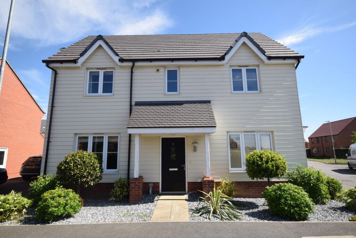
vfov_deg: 63.2
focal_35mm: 20
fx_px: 193
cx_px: 178
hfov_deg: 85.4
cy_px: 119
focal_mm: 13
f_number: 9
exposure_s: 1/320
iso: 200
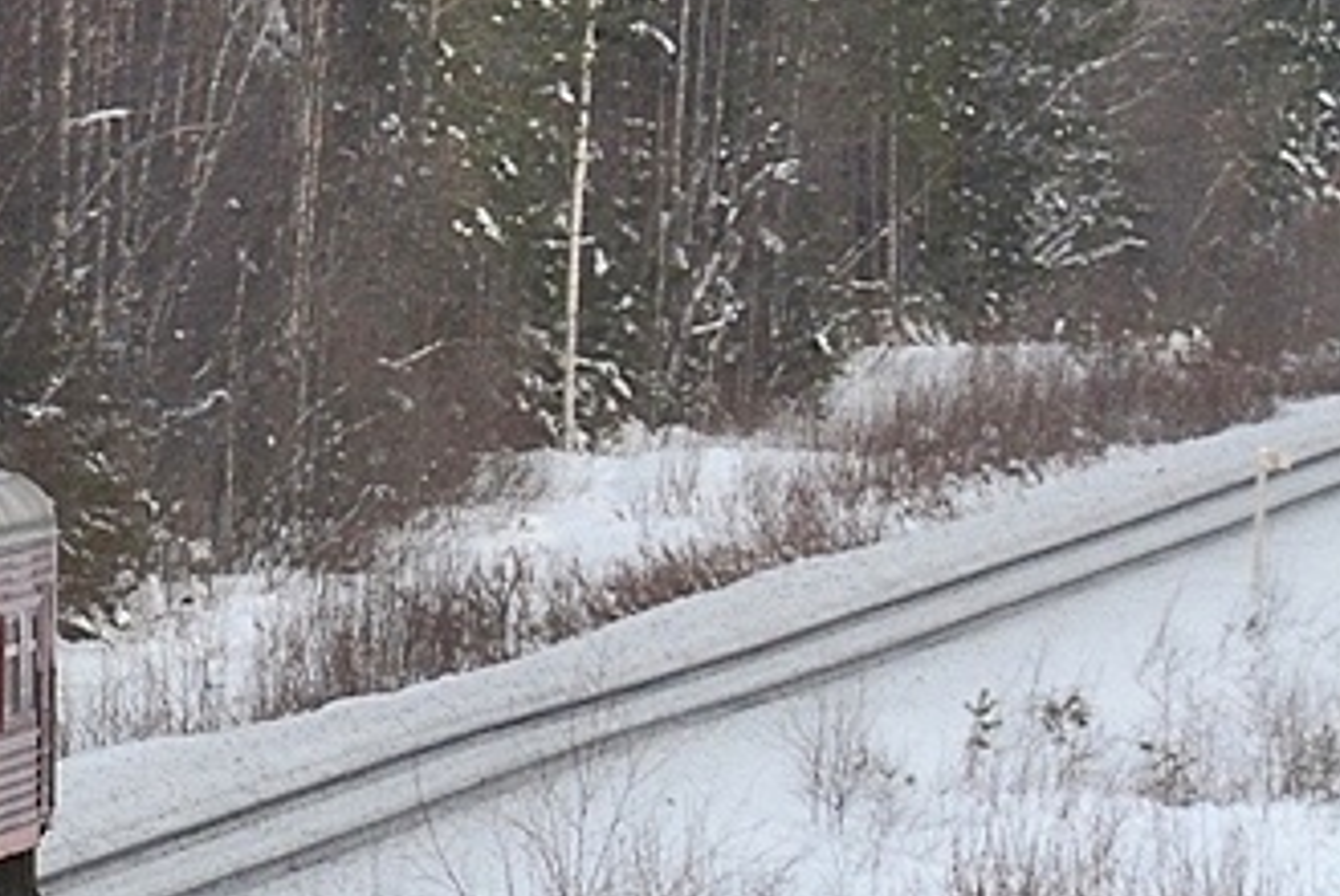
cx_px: -1079
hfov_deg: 3.6
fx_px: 21377
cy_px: 619
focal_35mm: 574
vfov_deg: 2.4
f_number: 8
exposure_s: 1/80
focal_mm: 105
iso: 800
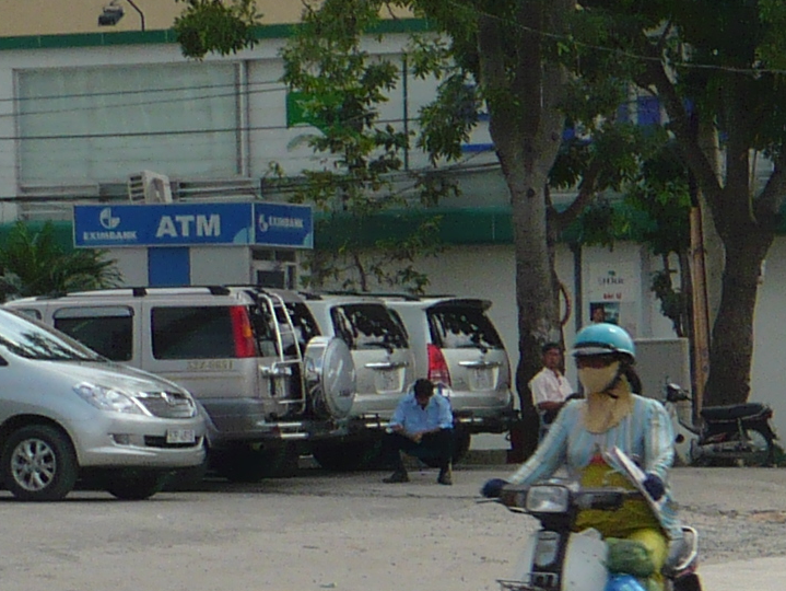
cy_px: 783
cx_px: 1534
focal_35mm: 158
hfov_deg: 11.4
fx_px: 3589
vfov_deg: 9.2
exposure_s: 1/160
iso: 100
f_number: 8
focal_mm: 6.1
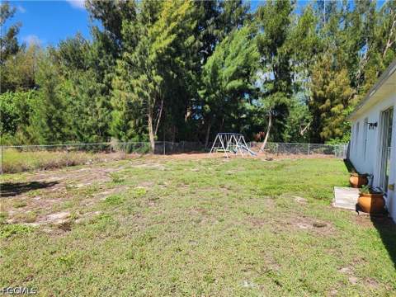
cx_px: 198
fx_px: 263
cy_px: 148
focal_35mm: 23
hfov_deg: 73.9
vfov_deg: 58.9
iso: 20
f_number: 1.8
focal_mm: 5.4
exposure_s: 1/1058
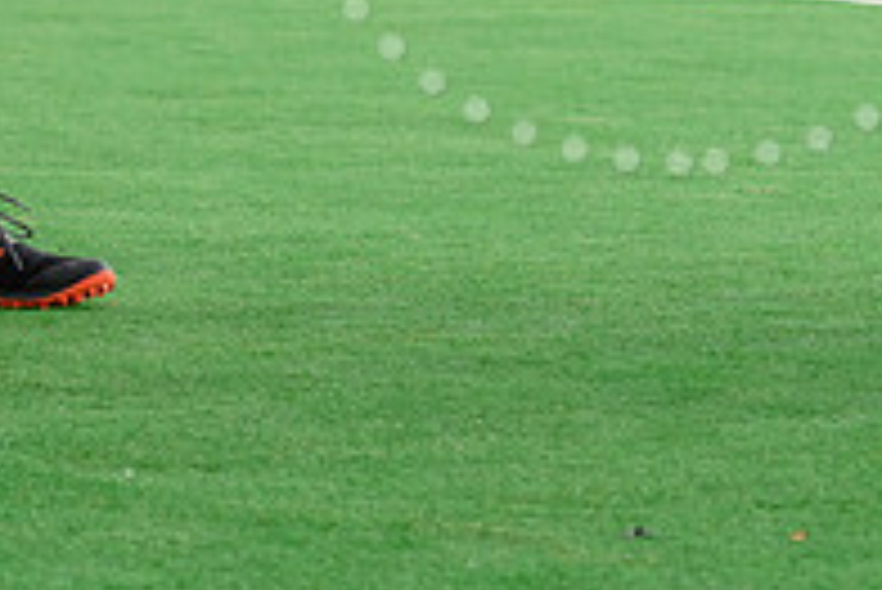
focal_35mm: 310
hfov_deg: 6.6
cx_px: 680
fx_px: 7600
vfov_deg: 4.4
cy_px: -263
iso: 560
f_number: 4
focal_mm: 70
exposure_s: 1/2000
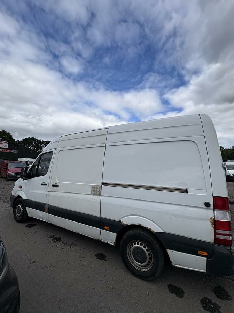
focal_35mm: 14
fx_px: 126
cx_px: 117
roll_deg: -0.6
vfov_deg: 102.1
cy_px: 156
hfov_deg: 85.7
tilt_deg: +4.6
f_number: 2.2
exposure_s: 1/2494
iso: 50
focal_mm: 2.22
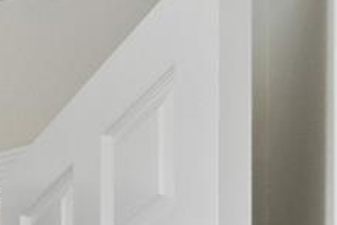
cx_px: -881
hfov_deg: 9.2
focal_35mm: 109
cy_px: 716
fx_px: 1021
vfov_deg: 9.4
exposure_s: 1/13
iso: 100
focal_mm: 10
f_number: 7.1
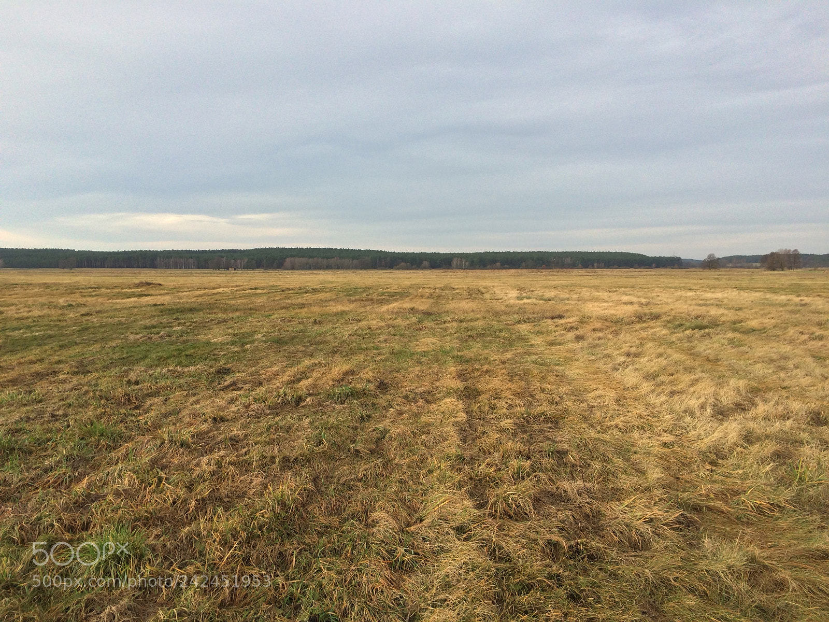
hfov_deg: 61.7
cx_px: 414
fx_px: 695
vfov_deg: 48.2
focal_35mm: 29
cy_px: 311
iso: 32
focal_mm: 4.15
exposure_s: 1/456
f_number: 2.2
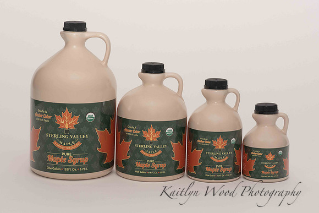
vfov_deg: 16.1
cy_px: 106
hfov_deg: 23.9
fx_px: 753
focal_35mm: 85
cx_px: 160
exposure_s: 1/100
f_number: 13
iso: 400
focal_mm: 85
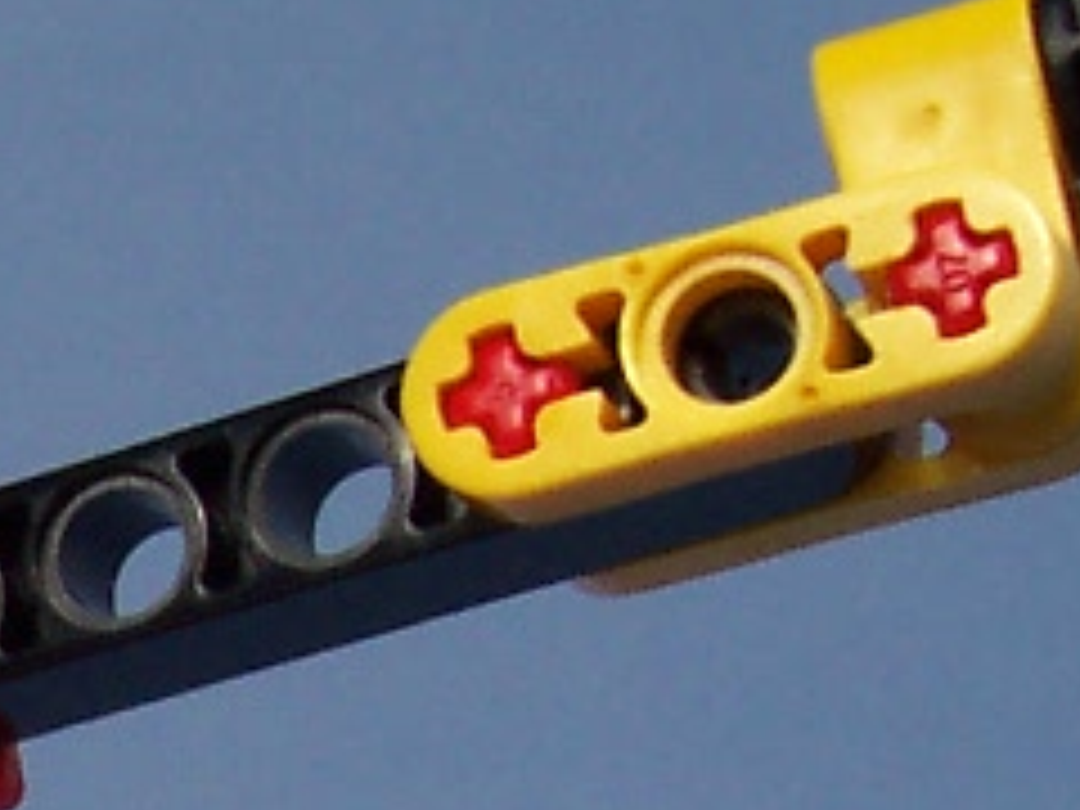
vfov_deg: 7.8
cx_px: -662
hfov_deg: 10.3
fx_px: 5772
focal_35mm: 185
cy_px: 1368
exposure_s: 1/350
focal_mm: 5.6
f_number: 2.8
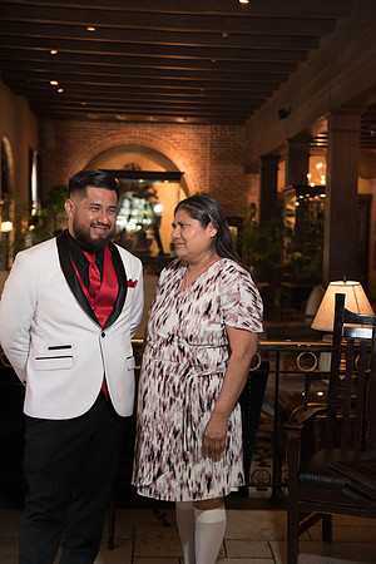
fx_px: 862
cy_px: 282
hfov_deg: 24.6
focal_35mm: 55
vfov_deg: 36.2
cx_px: 188
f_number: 3.5
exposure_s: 1/160
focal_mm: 55
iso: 1250
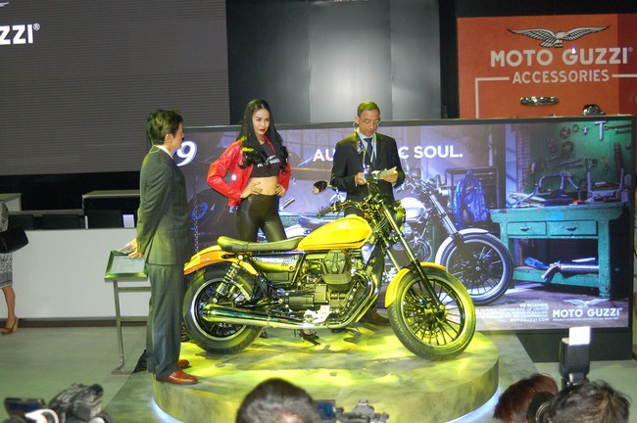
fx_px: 928
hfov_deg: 37.9
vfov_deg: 25.7
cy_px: 212
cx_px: 318
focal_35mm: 52
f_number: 3.3
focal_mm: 35
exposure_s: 1/250
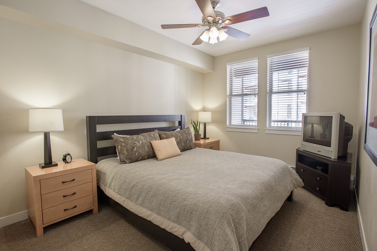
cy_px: 126
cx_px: 188
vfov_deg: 70.4
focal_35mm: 17
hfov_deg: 93.3
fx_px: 178
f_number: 8
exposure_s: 1/10
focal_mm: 17
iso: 400
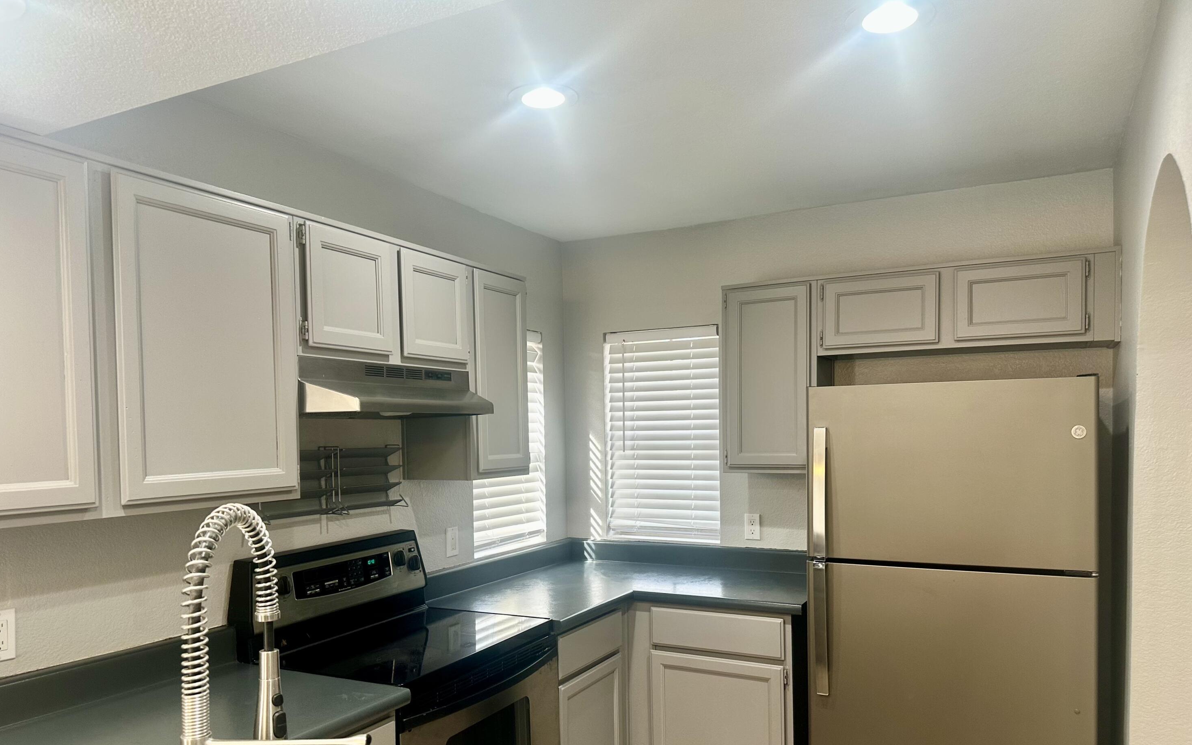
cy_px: 450
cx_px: 606
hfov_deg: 70.4
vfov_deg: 47.3
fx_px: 845
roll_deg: +0.1
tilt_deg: -1.9
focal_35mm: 26
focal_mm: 6.86
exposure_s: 1/60
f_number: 1.78
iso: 125
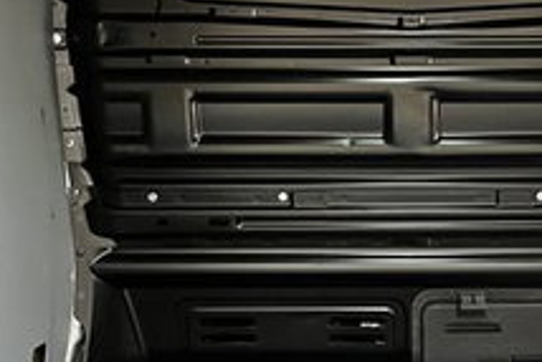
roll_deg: -0.5
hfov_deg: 21.0
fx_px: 1446
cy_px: 319
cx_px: 418
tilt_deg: -9.5
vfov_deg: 14.1
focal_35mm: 96
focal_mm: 5.1
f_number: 1.6
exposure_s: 1/60
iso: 160
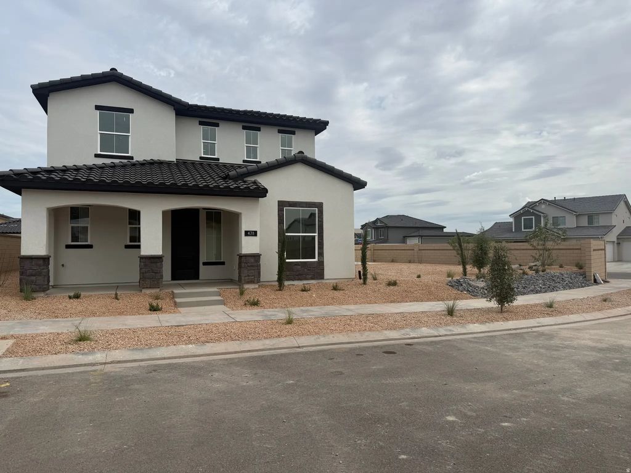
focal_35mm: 24
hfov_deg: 71.6
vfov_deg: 56.8
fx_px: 437
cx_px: 316
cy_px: 236
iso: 80
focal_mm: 6.76
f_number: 1.78
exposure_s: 1/7353
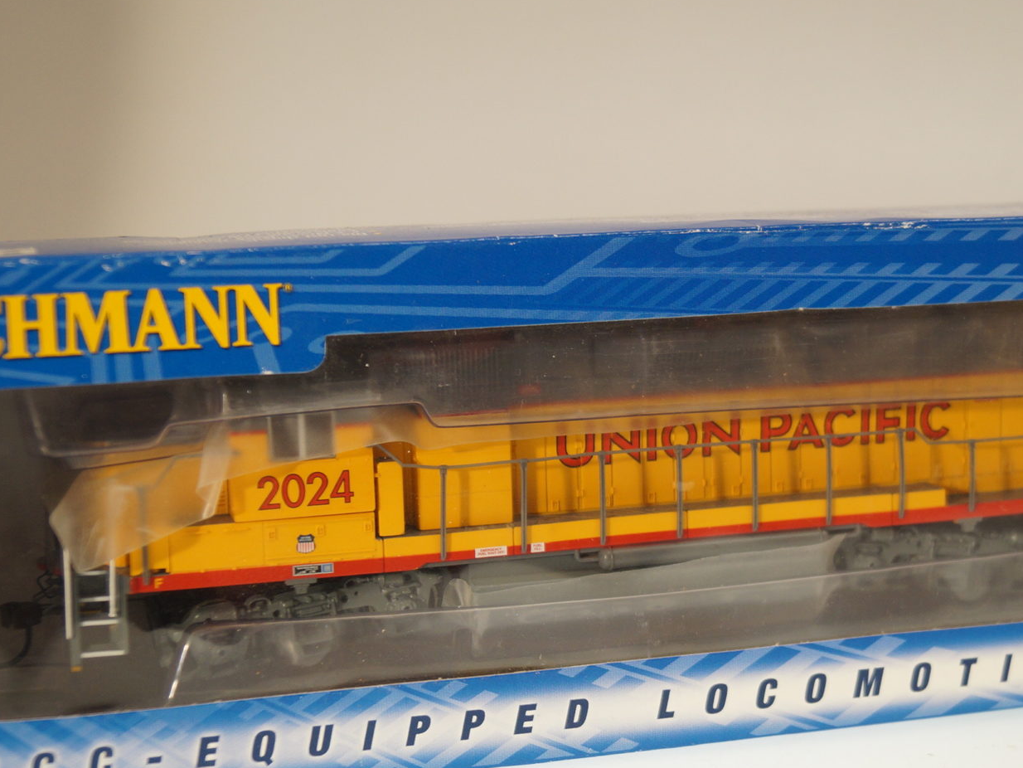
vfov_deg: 21.9
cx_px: 554
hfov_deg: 29.0
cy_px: 434
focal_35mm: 67
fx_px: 1980
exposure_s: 1/160
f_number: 4.5
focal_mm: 28
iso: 320
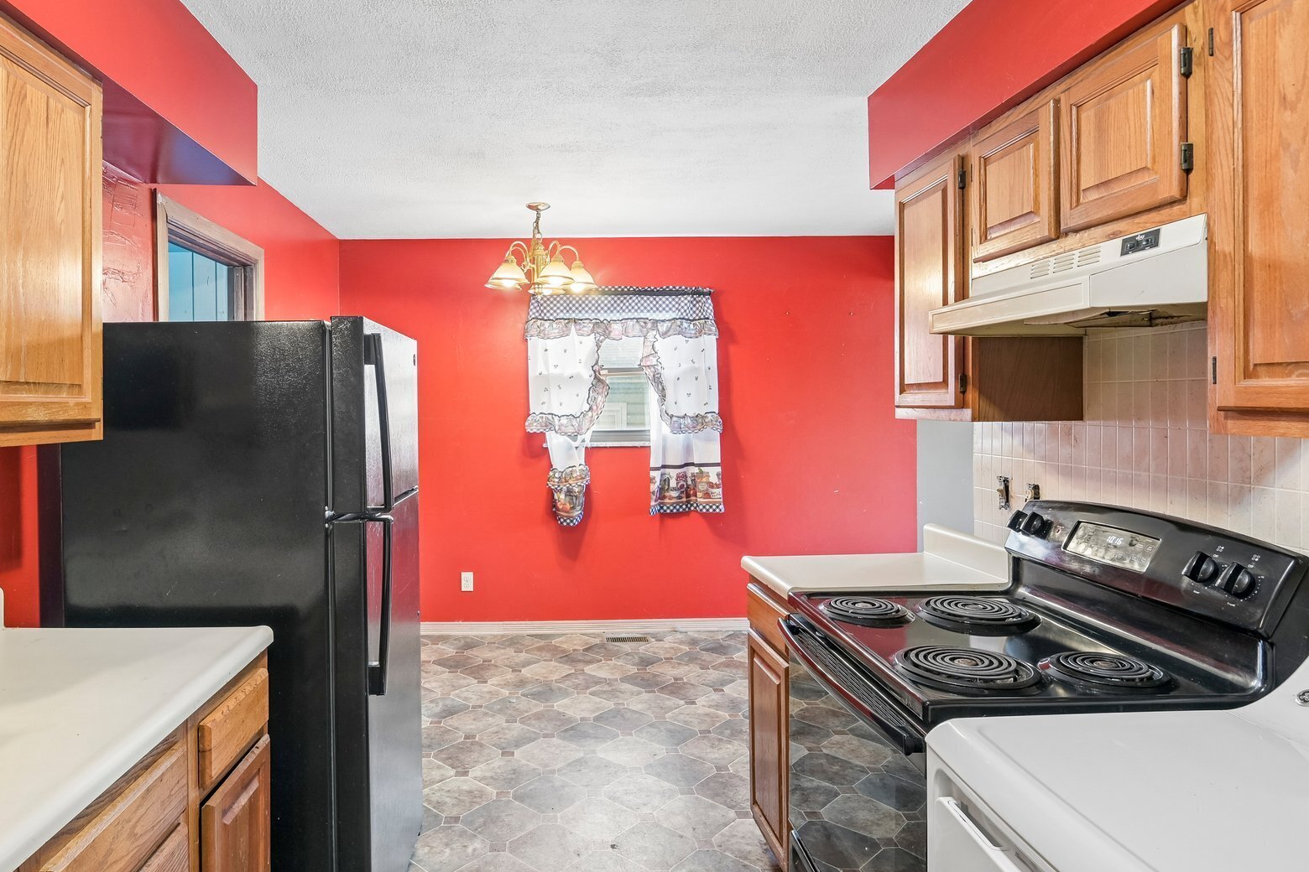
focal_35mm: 21
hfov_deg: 80.8
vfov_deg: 59.4
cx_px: 565
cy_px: 399
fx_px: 764
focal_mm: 16
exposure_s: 1/6
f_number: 8
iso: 400
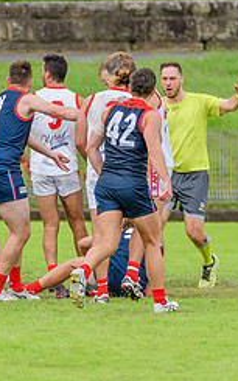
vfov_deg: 2.3
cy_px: 184
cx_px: 27
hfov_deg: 1.5
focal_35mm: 902
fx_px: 9366
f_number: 7.1
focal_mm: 280
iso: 800
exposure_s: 1/1600
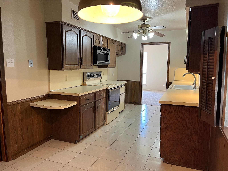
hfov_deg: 67.3
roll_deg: -0.6
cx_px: 114
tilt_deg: -6.5
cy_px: 86
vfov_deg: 53.1
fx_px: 171
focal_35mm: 26
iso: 100
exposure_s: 1/60
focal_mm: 5.1
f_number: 1.6
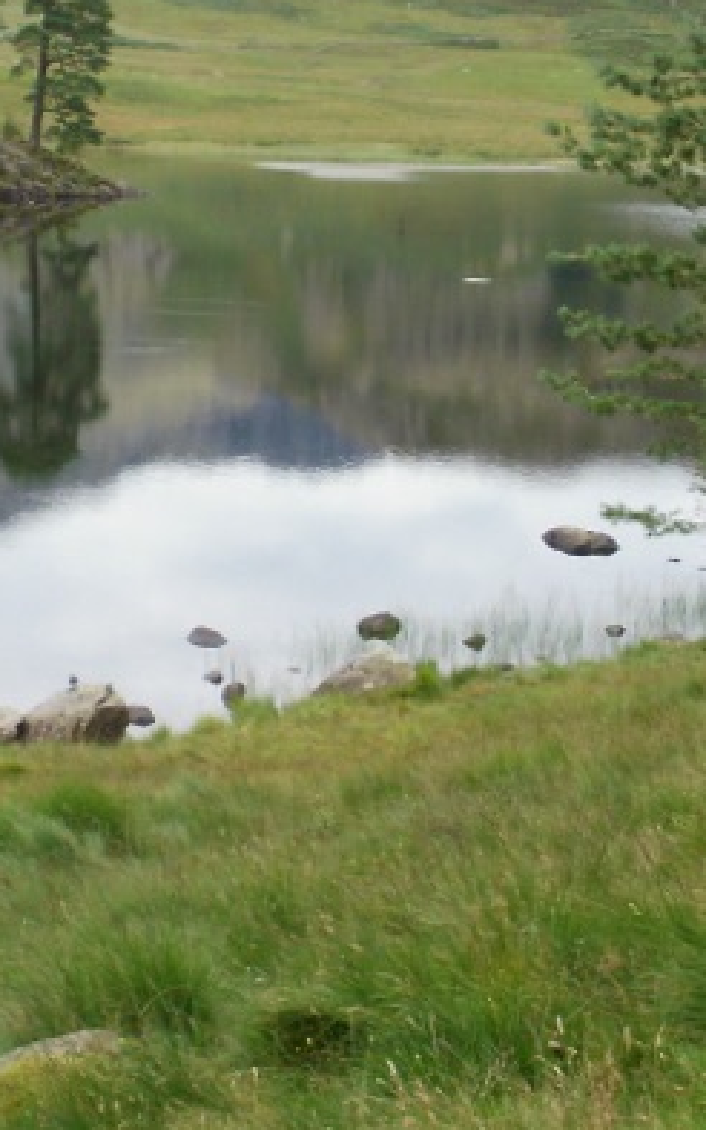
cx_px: 63
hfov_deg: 13.9
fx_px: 2865
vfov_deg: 22.0
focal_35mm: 93
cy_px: 212
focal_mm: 6.3
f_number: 5.6
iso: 100
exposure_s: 1/125
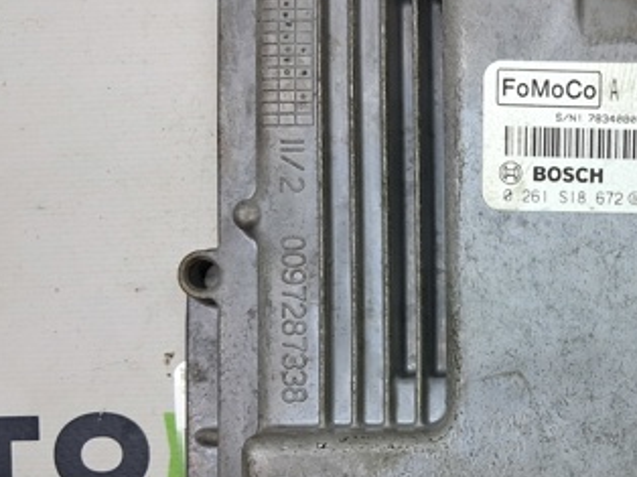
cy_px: 338
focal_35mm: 55
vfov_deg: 26.3
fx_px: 1011
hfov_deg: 33.3
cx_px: 560
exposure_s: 1/60
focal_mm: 4
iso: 50
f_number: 1.8
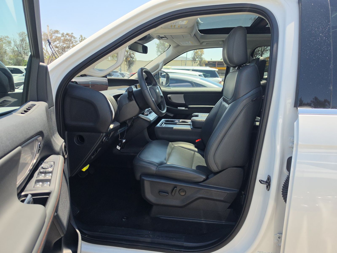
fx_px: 224
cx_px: 168
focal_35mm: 23
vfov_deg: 58.9
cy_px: 126
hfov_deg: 73.9
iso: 63
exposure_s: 1/2952
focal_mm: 6.5
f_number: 1.4
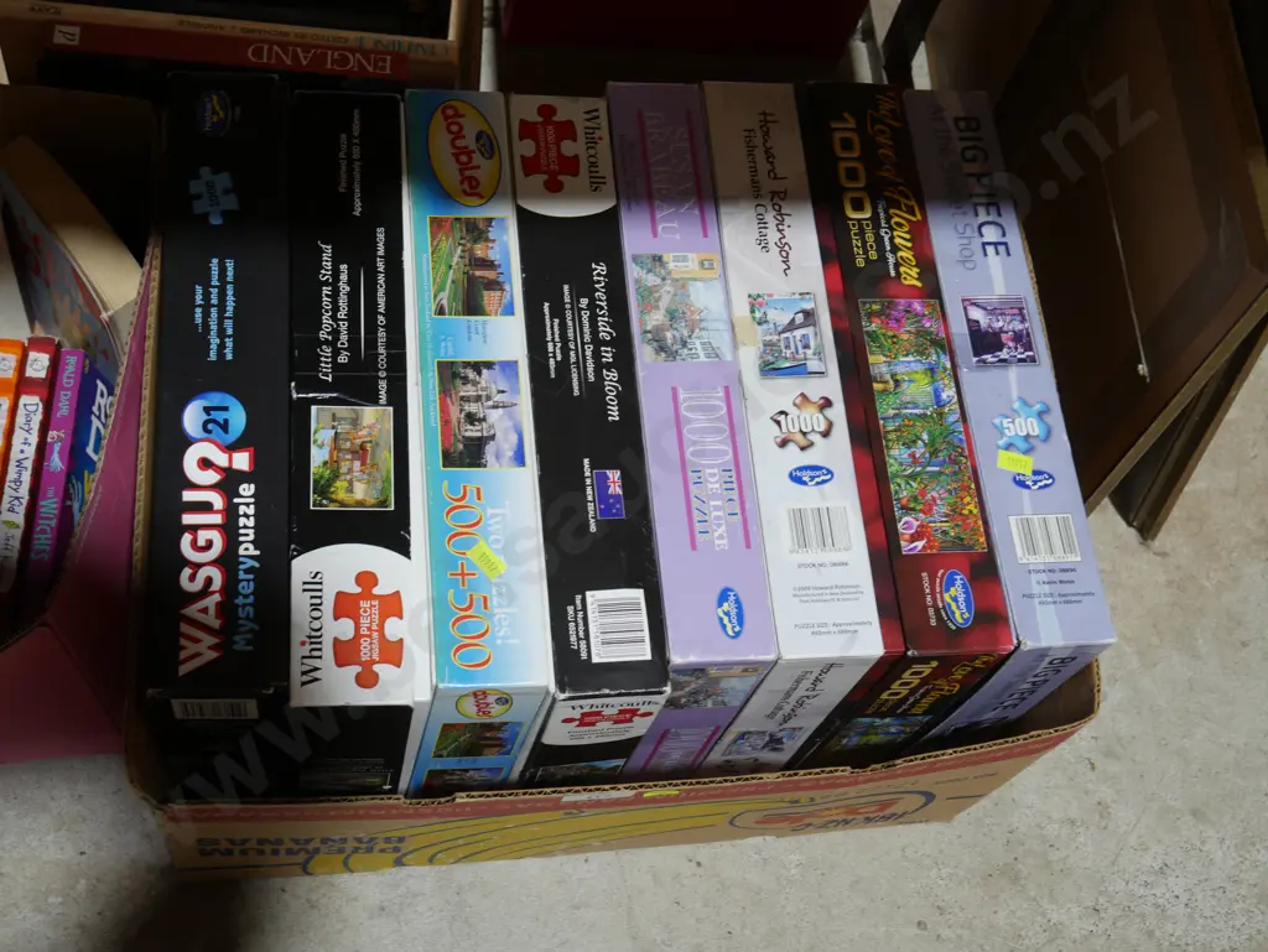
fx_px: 1759
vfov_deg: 30.3
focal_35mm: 48
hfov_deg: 39.6
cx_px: 634
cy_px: 476
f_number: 5.2
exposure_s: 1/60
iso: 320
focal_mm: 24
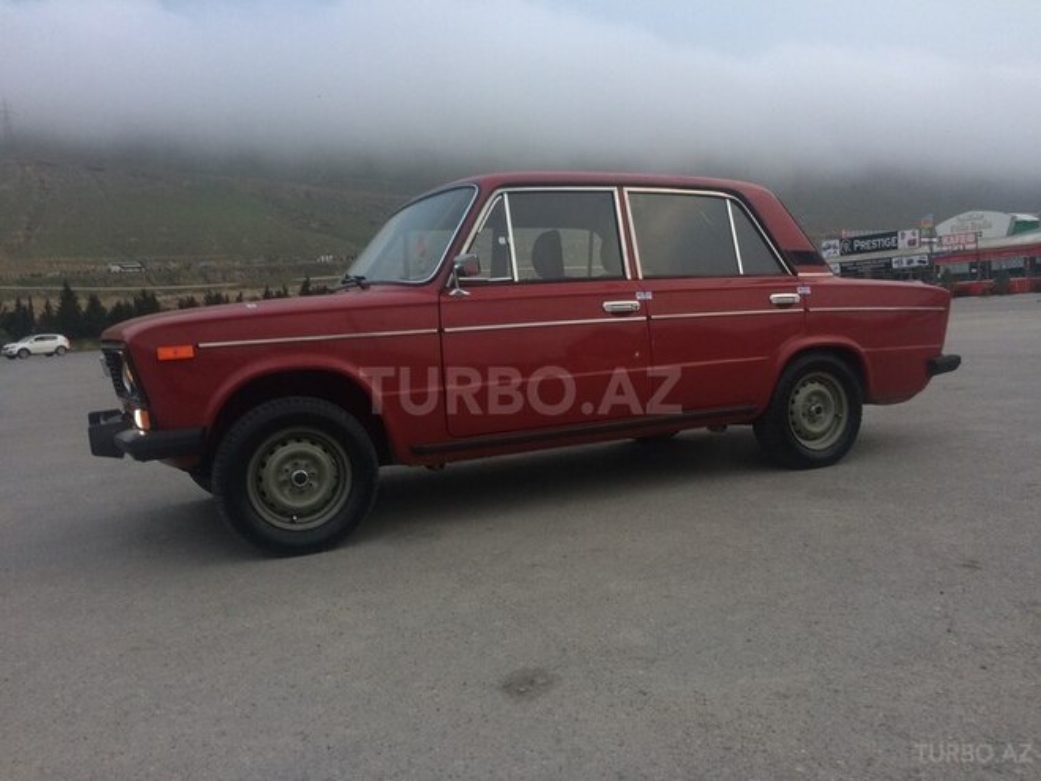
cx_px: 520
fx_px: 872
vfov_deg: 48.2
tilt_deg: -6.3
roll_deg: +3.9
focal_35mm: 29
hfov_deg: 61.7
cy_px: 390
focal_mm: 4.15
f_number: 2.2
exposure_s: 1/33
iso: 64
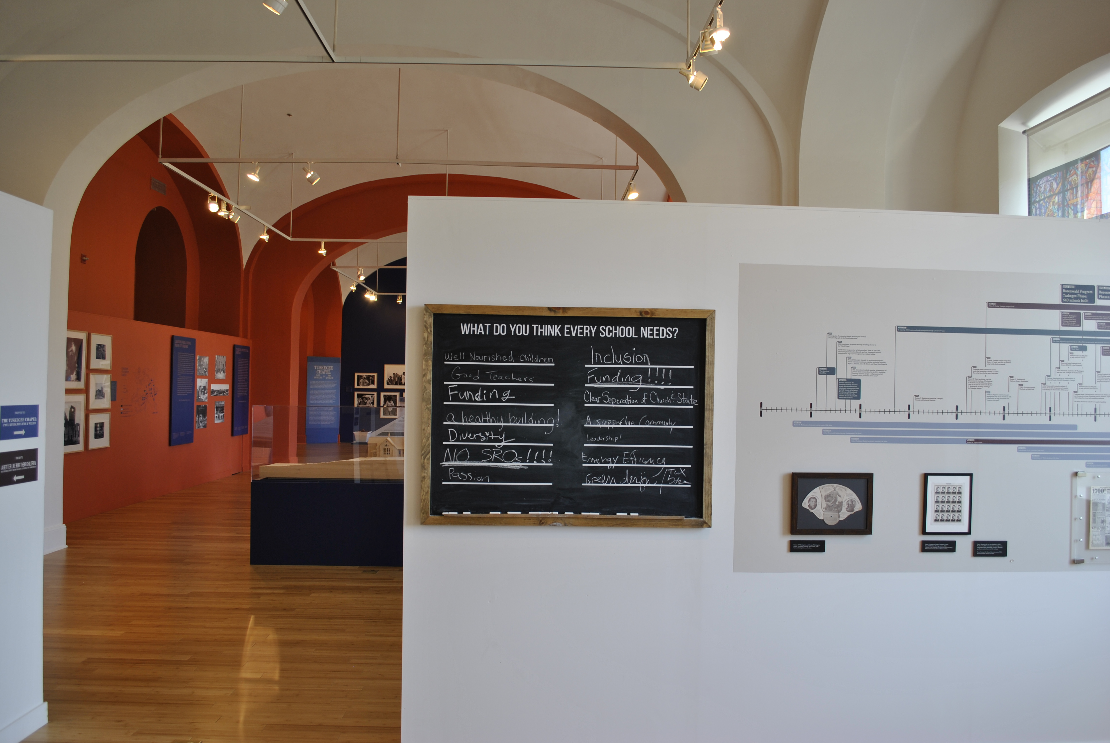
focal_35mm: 27
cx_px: 555
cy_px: 372
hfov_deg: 67.3
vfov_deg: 48.0
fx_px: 833
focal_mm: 18
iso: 100
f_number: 4.5
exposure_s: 1/13
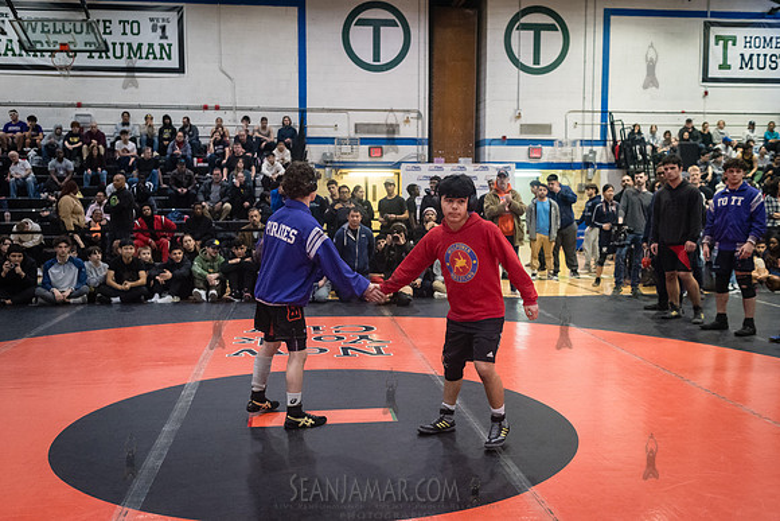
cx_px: 390
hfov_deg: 53.3
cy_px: 260
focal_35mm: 36
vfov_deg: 37.0
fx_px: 777
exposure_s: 1/400
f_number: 4
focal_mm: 35
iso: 8000
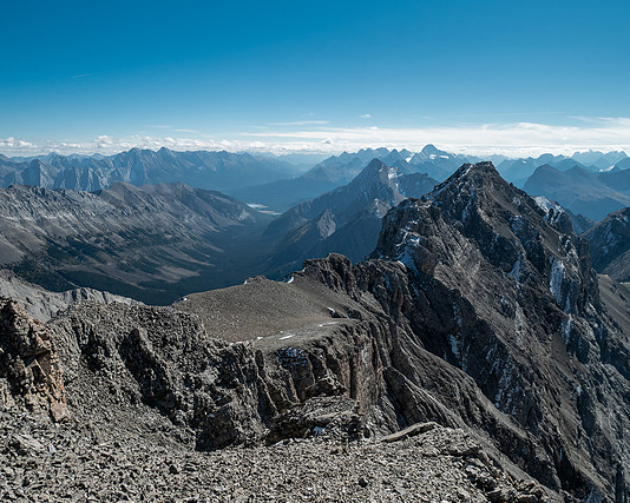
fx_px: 485
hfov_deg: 66.0
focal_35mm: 26
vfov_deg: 54.9
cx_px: 297
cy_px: 253
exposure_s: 1/500
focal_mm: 12
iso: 200
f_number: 8
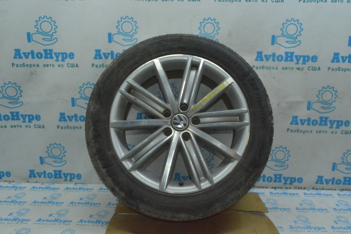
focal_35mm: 30
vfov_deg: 43.5
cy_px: 117
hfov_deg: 62.0
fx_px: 292
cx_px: 176
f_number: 22
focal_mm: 20
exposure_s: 1/50
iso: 5000
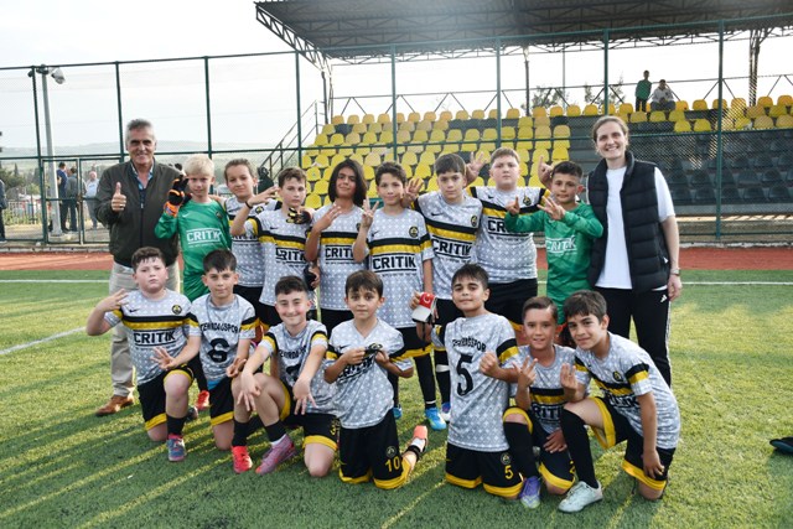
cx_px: 396
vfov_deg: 36.9
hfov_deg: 53.1
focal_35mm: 36
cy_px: 264
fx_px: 793
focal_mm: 24
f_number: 5.6
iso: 400
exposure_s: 1/250
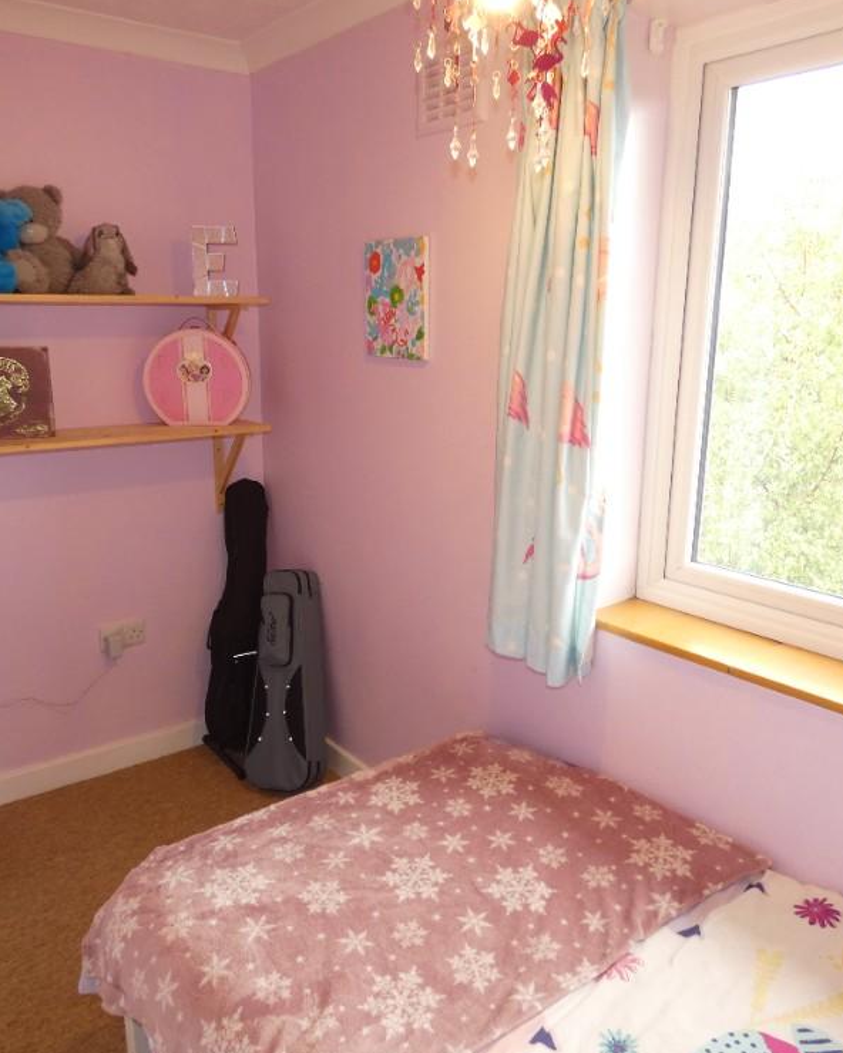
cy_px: 539
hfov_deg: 53.2
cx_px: 409
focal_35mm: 27
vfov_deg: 64.1
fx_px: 842
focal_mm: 3.6
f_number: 2.8
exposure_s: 1/40
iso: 80
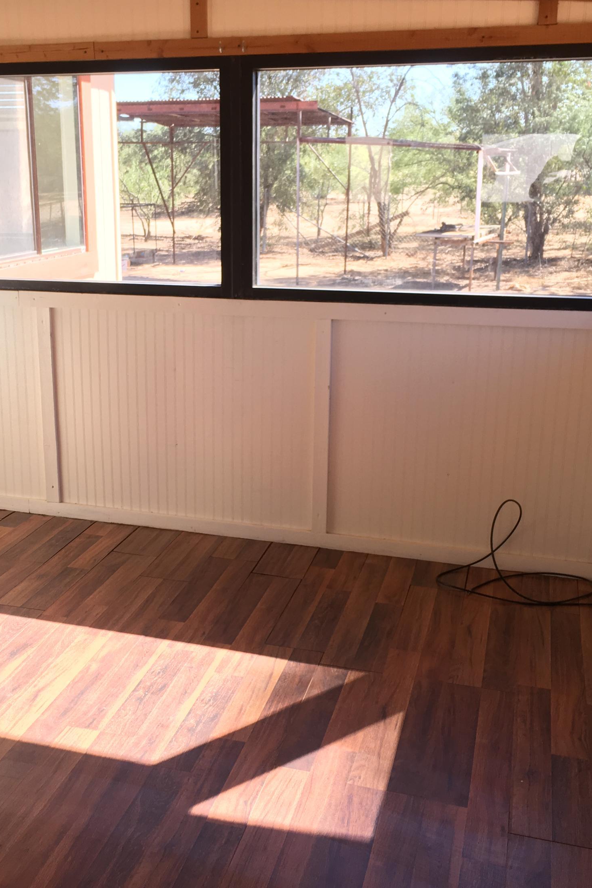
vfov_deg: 47.4
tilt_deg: -14.7
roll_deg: -1.6
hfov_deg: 32.5
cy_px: 446
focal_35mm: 41
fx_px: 1011
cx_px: 228
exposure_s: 1/120
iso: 32
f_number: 2.2
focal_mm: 4.15
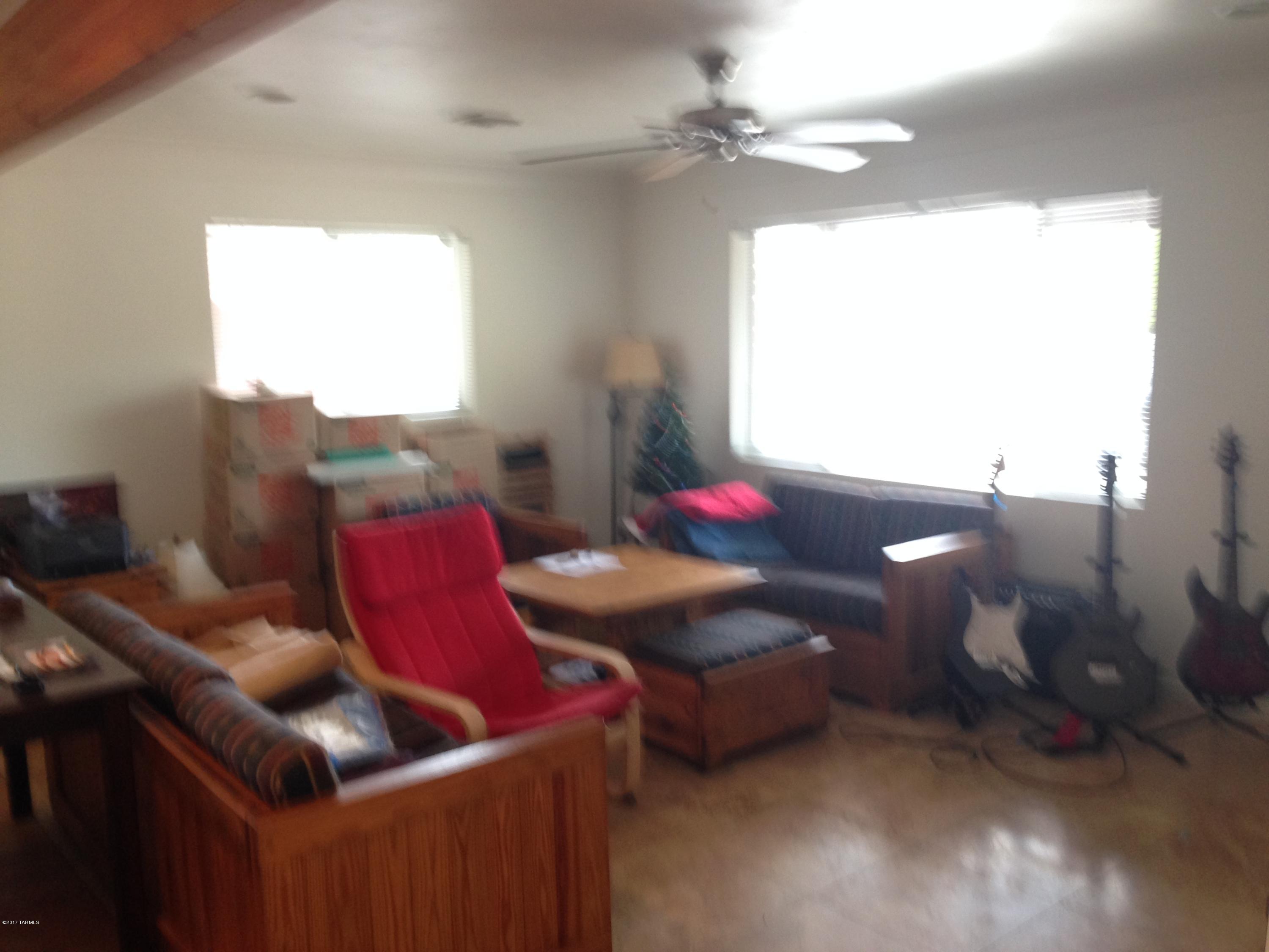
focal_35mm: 33
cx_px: 634
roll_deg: +0.4
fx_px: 1210
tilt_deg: -8.1
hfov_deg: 55.4
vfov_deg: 42.9
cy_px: 476
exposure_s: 1/20
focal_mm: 4.12
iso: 100
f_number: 2.4
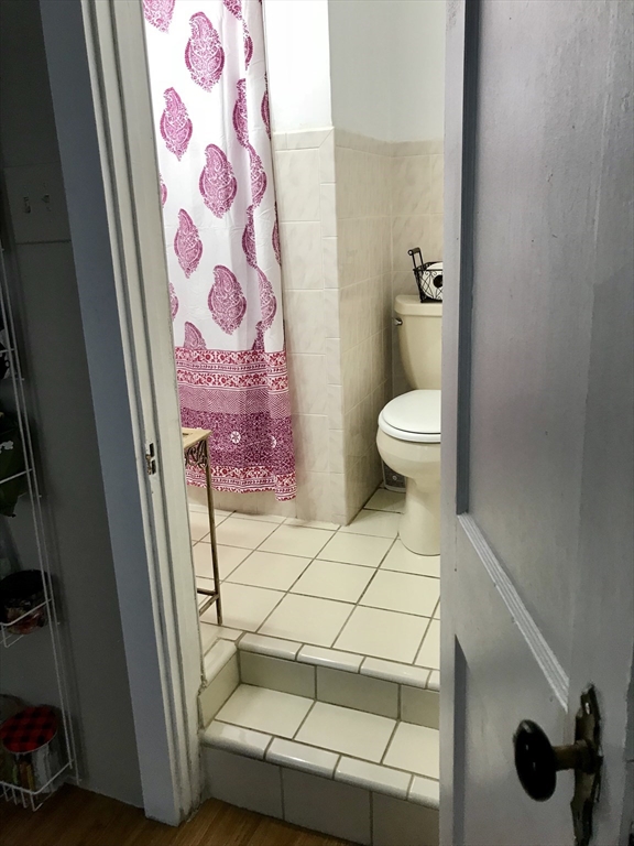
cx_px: 317
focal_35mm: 28
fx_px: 684
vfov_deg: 63.4
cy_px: 423
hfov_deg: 49.7
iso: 25
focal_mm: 3.99
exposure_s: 1/30
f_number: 1.8
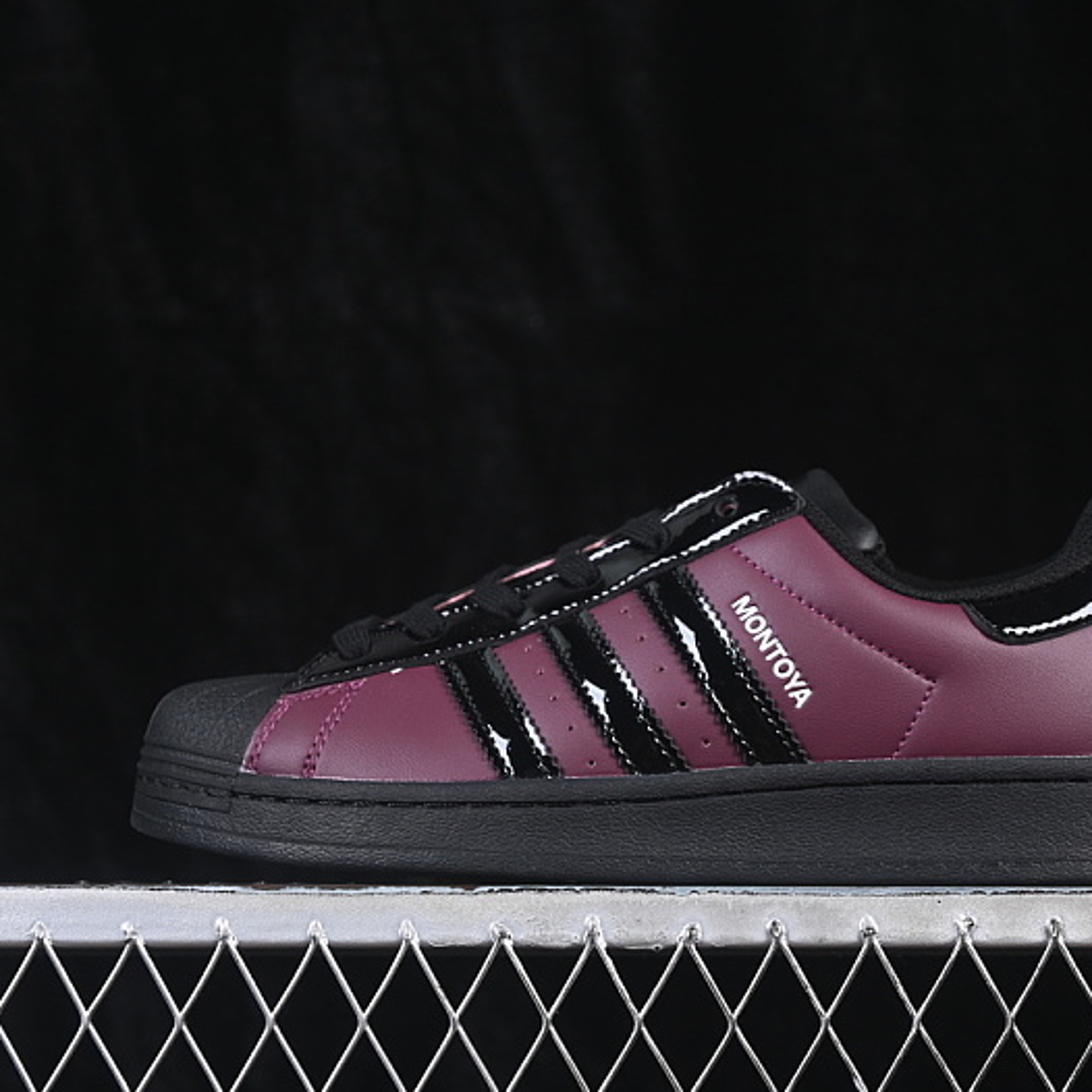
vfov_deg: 17.9
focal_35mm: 97
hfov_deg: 17.9
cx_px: 695
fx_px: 3462
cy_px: 545
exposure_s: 1/60
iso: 160
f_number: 6.3
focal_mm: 50
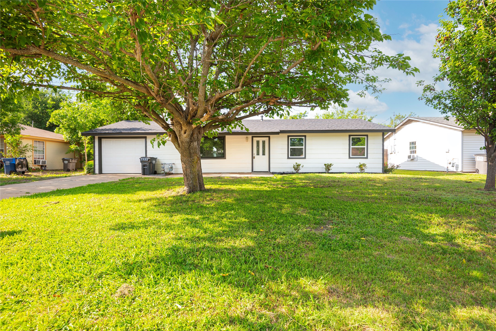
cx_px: 248
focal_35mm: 16
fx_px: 220
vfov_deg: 73.8
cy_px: 166
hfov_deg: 96.7
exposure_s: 1/60
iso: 100
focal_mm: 16
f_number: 7.1
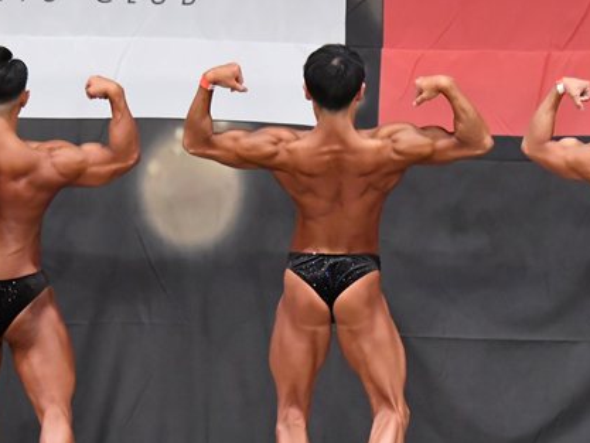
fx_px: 5694
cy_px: 294
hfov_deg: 5.9
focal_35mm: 334
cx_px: 330
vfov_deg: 4.5
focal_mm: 125
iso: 6400
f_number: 5.6
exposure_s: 1/400
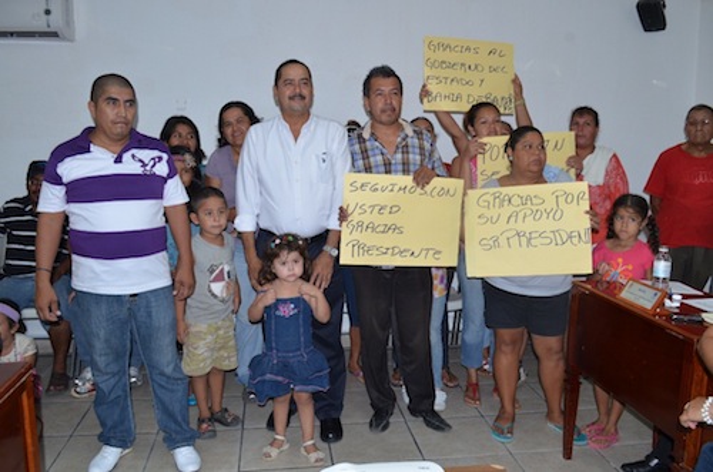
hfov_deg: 57.3
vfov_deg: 39.8
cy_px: 236
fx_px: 652
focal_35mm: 33
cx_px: 356
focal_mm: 22
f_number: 6.3
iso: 640
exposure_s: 1/100
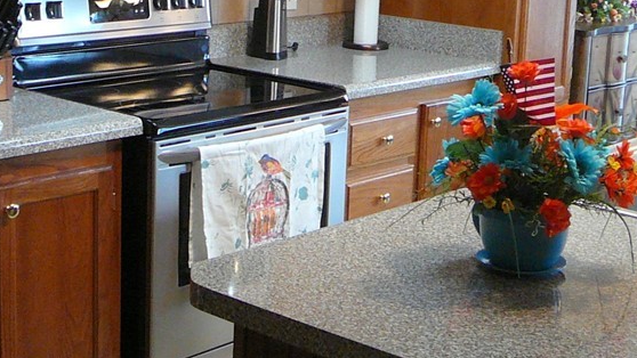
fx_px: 1182
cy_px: 105
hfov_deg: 30.1
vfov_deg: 17.2
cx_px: 357
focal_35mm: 70
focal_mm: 5.2
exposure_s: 1/20
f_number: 2.8
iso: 200
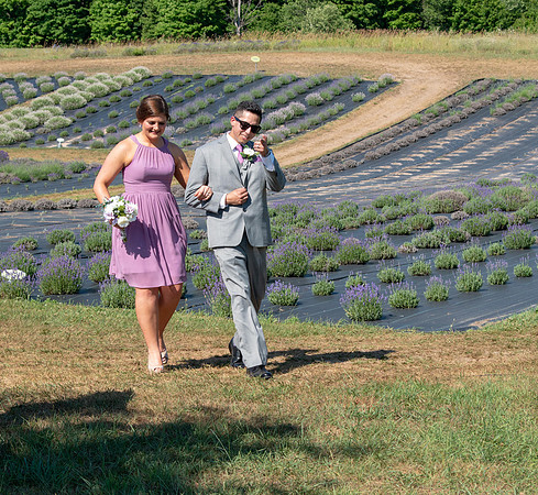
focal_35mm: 101
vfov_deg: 16.5
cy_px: 248
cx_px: 258
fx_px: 1702
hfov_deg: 18.0
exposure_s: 1/320
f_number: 9
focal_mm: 55
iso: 200
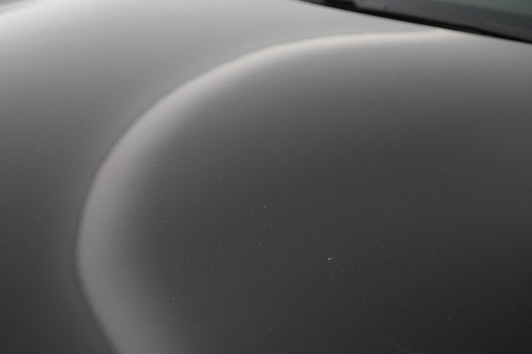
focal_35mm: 28
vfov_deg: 46.4
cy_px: 177
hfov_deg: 65.5
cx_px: 266
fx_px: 414
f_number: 4.5
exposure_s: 1/100
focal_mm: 28
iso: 3200
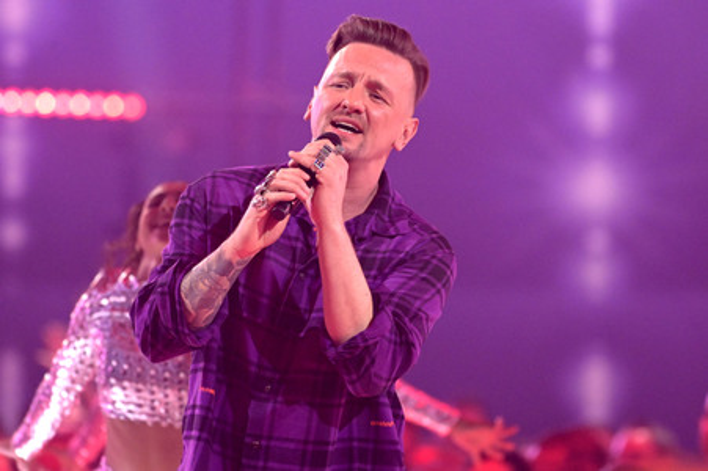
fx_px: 7664
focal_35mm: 390
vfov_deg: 3.5
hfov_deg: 5.3
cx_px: 354
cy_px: 236
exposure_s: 1/400
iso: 8000
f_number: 5.6
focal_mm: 390
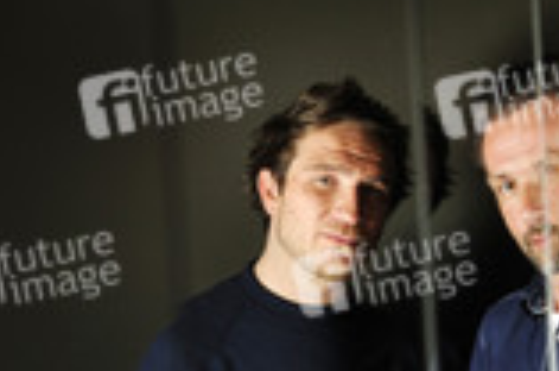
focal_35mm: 138
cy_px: 364
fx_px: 2138
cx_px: 789
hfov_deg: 14.1
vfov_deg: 9.8
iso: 400
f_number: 4.5
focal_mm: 48
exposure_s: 1/60
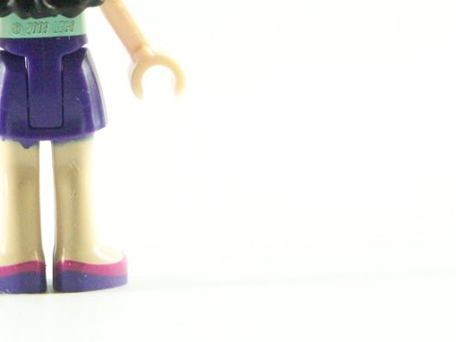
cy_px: 35
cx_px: 46
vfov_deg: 6.3
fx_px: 3094
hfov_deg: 8.4
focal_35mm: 235
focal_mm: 19.4
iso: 400
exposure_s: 1/60
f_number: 3.6
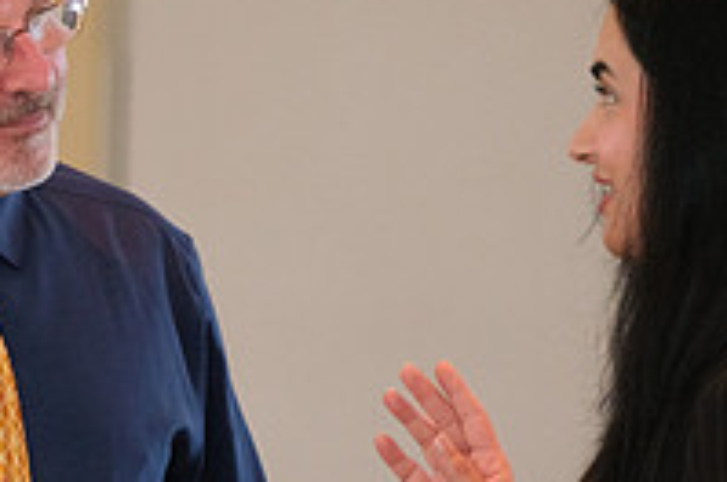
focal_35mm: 453
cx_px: -33
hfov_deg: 4.5
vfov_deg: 3.0
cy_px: 360
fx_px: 9133
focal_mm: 102.2
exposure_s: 1/125
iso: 800
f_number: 2.8
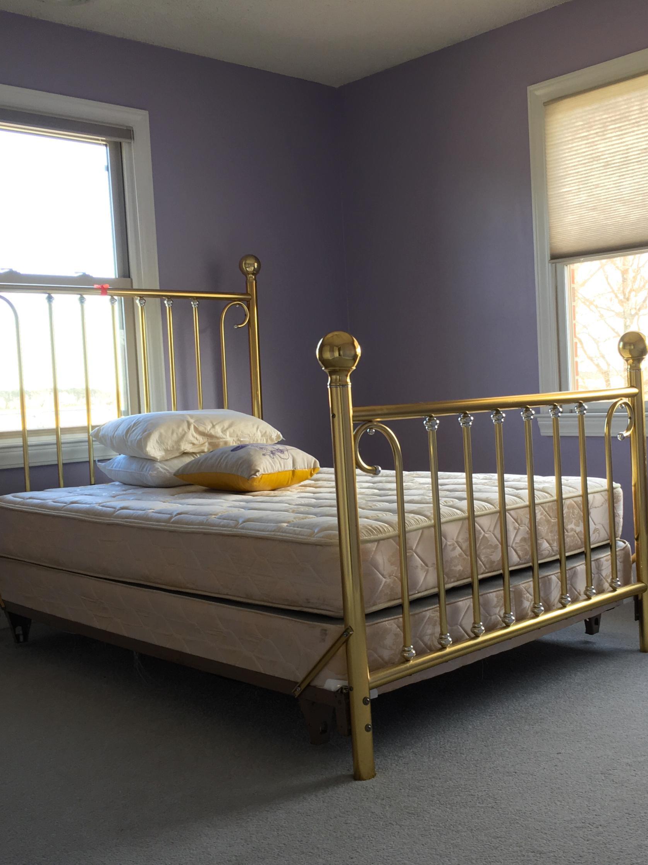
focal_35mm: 39
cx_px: 376
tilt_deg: -3.7
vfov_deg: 47.9
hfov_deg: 36.7
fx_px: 974
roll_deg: +3.1
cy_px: 430
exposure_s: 1/30
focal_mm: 4.15
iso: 32
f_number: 2.2
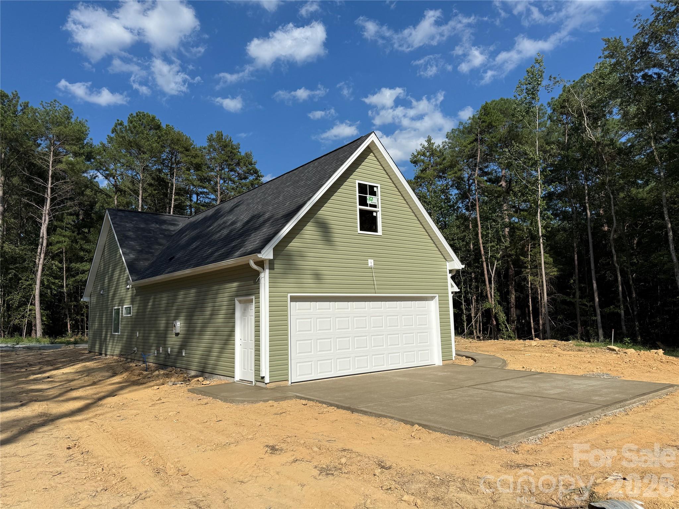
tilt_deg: +7.2
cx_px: 340
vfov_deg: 56.8
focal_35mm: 24
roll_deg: +1.6
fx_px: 471
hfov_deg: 71.6
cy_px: 254
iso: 80
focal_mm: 6.76
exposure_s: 1/7353
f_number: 1.78
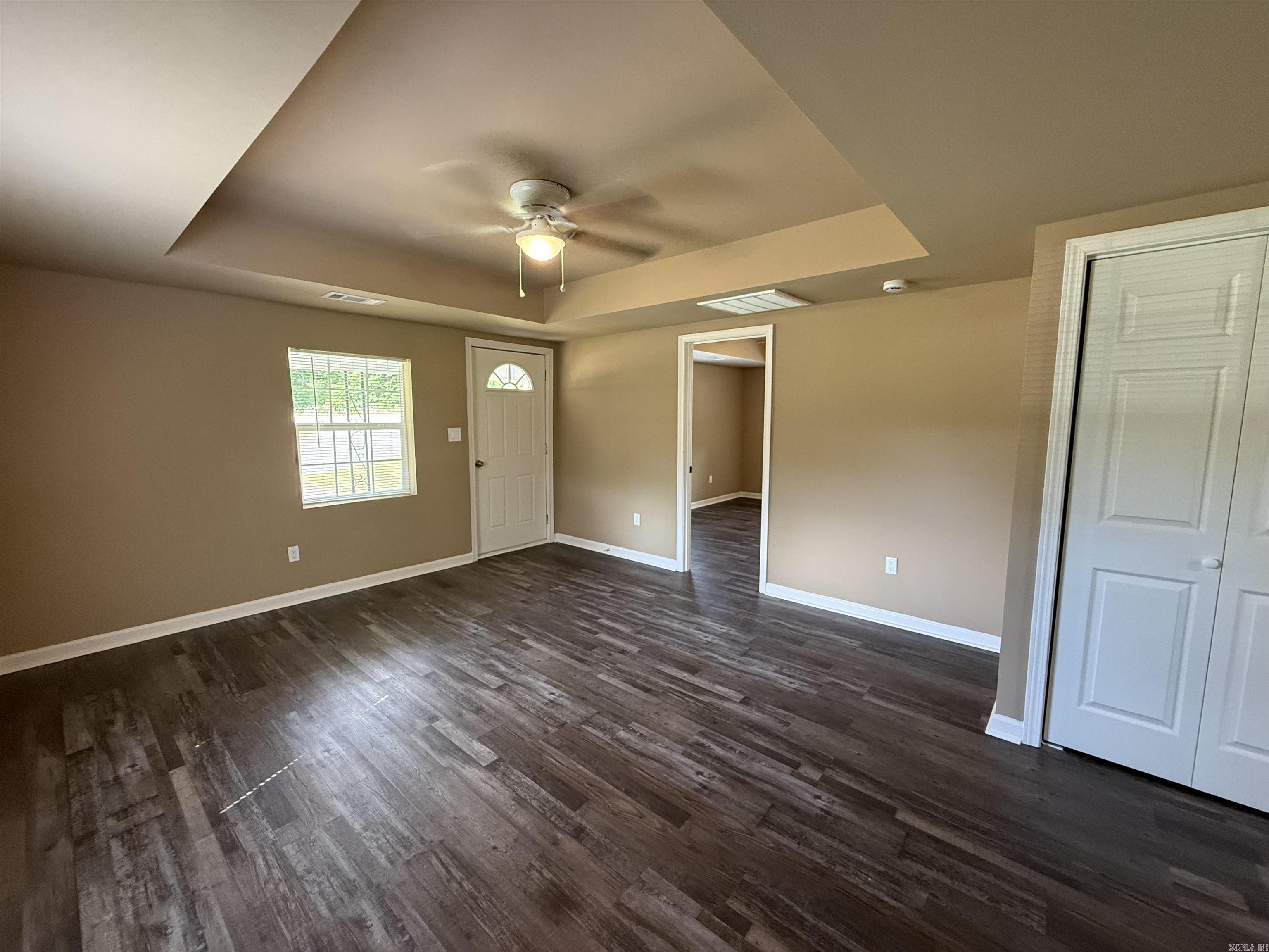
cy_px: 476
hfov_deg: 102.1
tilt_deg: -6.5
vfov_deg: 85.7
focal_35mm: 14
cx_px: 634
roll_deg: +0.6
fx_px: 513
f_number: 2.2
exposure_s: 1/60
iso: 400
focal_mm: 2.22
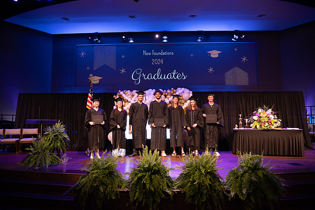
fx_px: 210
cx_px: 158
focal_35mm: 24
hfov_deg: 73.7
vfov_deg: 53.2
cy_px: 105
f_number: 4
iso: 1600
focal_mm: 24
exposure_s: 1/200
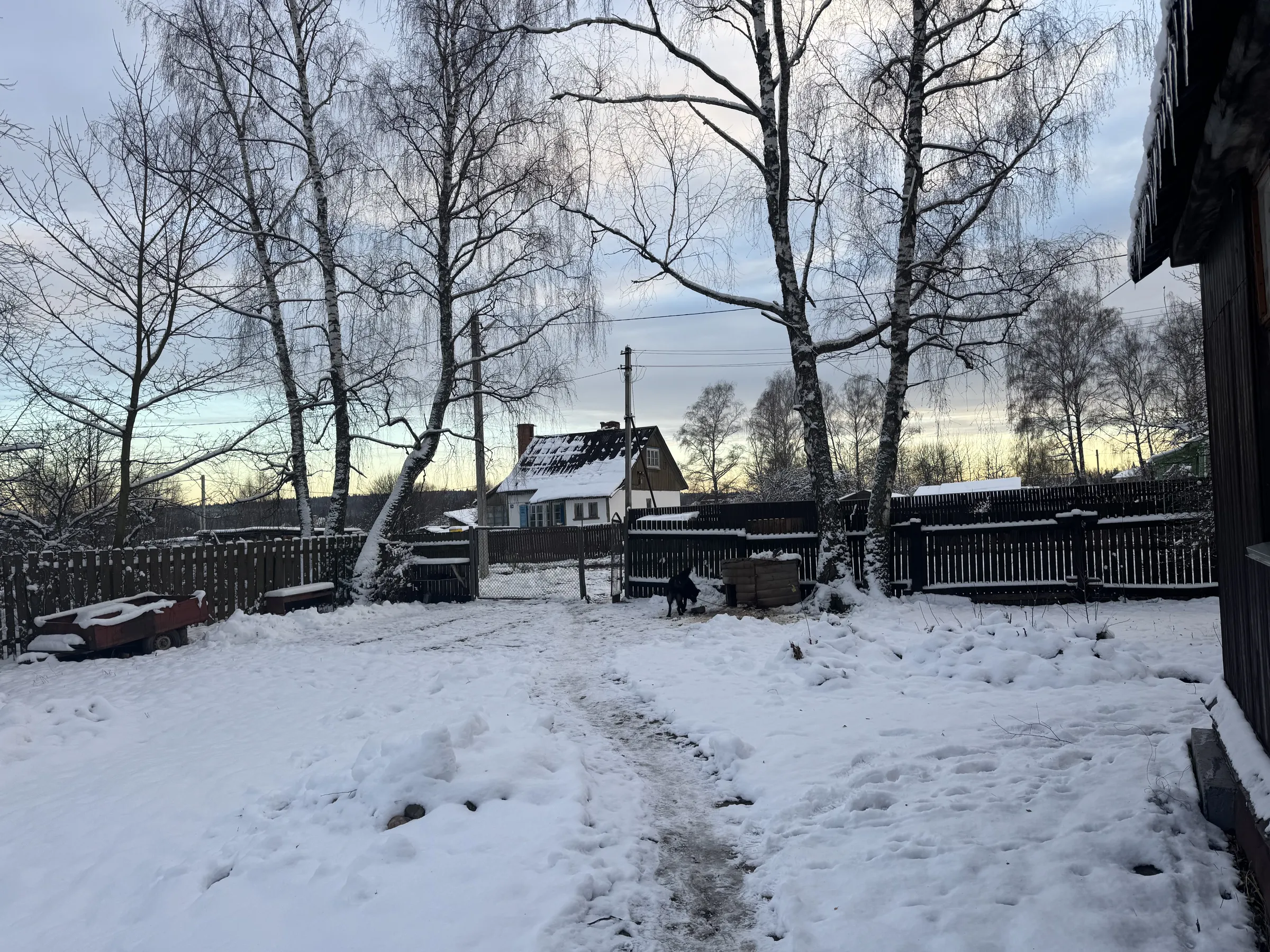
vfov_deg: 56.8
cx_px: 635
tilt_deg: +1.2
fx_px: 881
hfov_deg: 71.6
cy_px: 476
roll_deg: +2.9
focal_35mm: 24
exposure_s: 1/822
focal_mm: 6.76
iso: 80
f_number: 1.78
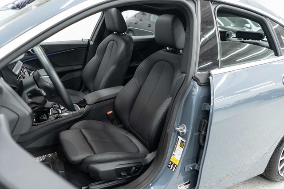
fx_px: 221
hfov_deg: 65.5
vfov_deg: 46.4
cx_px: 142
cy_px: 94
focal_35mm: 28
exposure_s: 1/50
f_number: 3.2
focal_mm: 28
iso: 1000
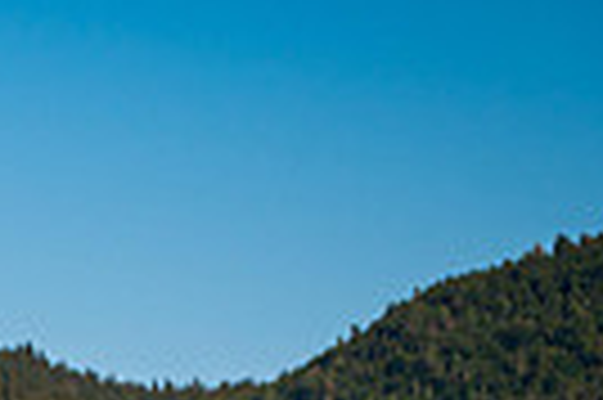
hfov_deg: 3.9
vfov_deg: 2.6
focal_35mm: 519
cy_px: 602
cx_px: -626
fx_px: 8683
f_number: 6.3
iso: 125
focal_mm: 120
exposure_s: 1/640
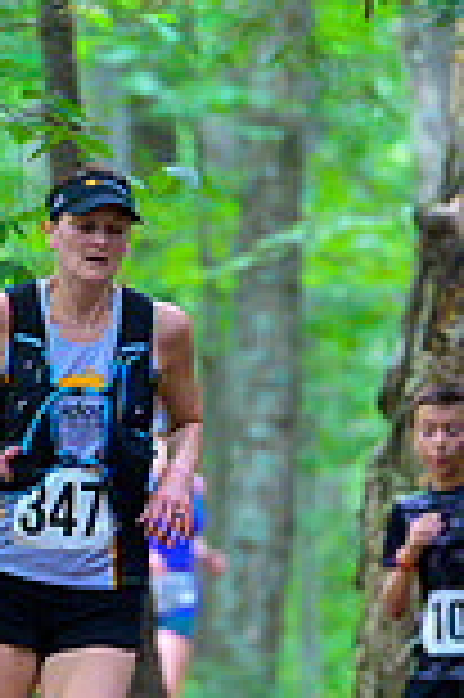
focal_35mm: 579
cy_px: 612
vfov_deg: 3.6
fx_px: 11218
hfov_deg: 2.4
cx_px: 300
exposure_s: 1/200
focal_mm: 200
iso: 8000
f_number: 4
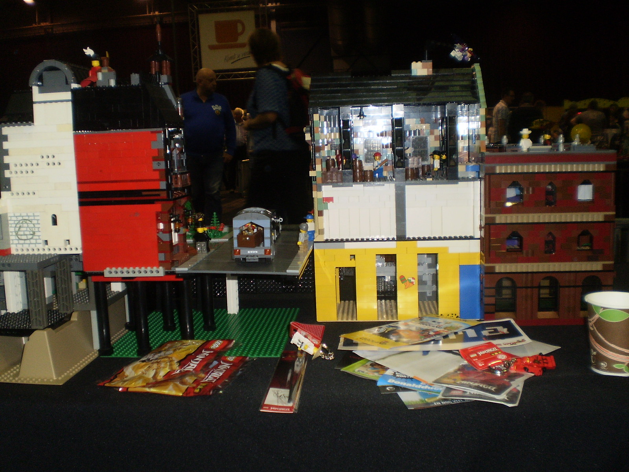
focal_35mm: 36
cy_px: 236
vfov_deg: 39.7
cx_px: 314
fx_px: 654
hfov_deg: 51.4
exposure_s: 1/30
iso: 125
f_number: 3.1
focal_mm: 6.3
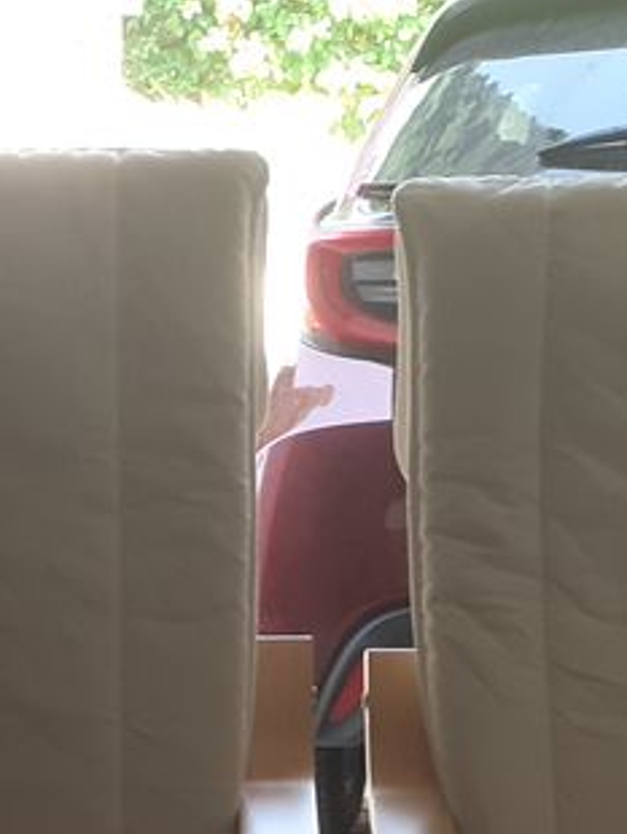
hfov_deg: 17.0
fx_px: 2098
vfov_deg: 20.9
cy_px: 1006
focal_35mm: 87
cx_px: 266
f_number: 1.9
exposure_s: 1/100
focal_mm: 3.6
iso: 80
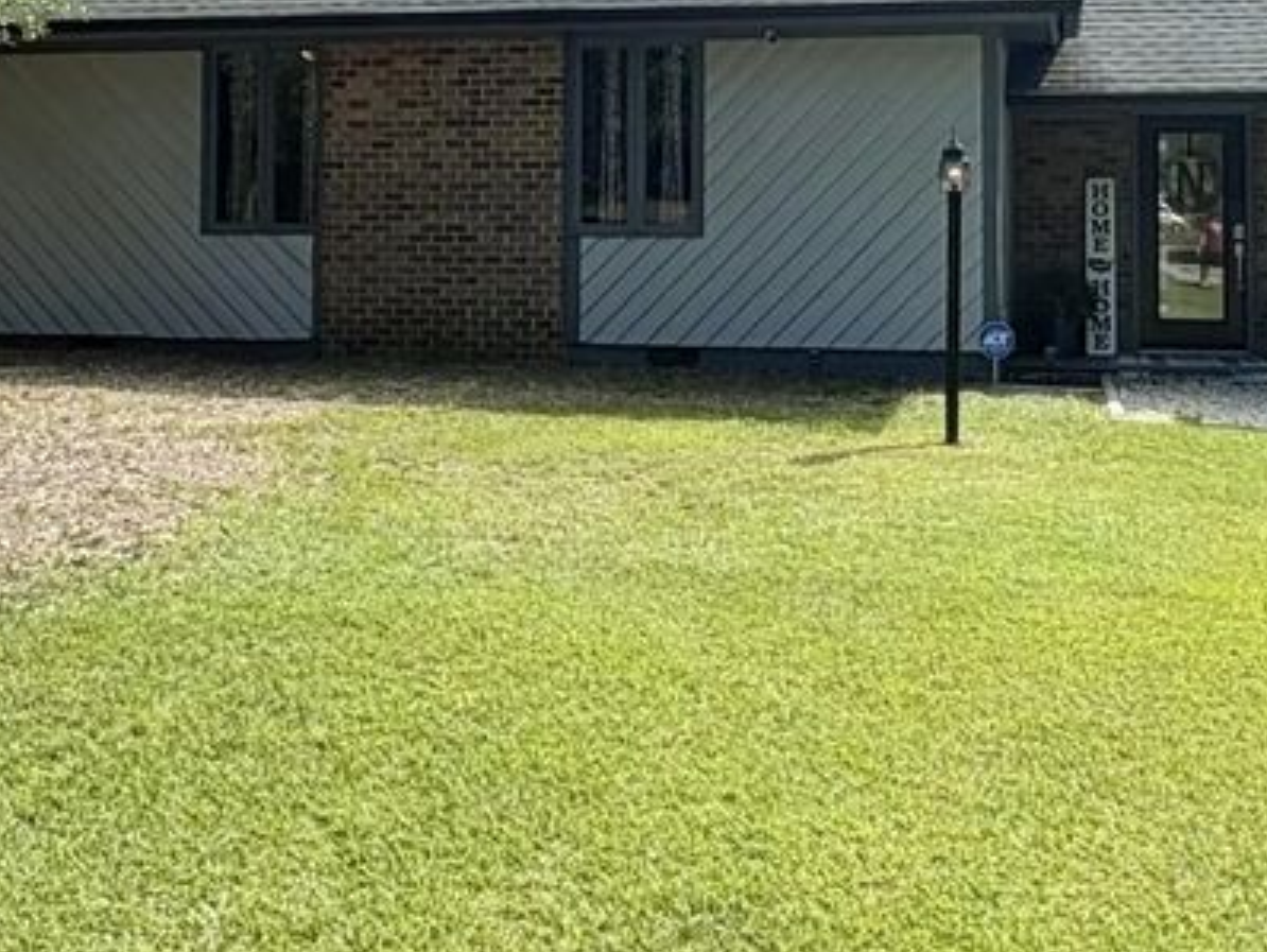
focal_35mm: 36
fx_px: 1318
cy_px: -140
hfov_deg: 50.9
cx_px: 780
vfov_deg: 33.6
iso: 64
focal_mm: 2.22
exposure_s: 1/889
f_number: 2.2
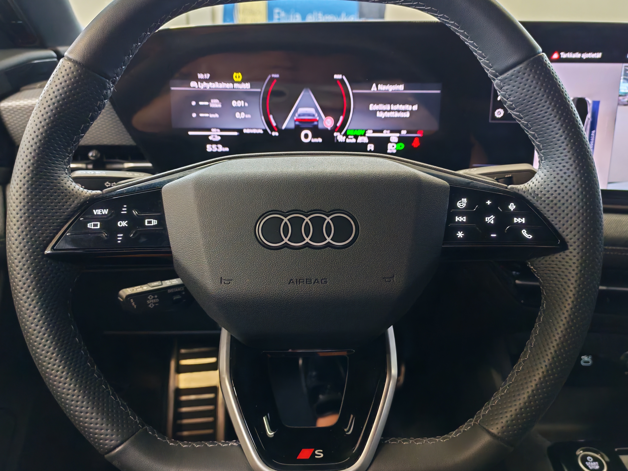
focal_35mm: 31
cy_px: 236
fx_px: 562
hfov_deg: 58.4
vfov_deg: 45.4
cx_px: 314
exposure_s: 1/100
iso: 1119
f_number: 1.9
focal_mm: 6.12
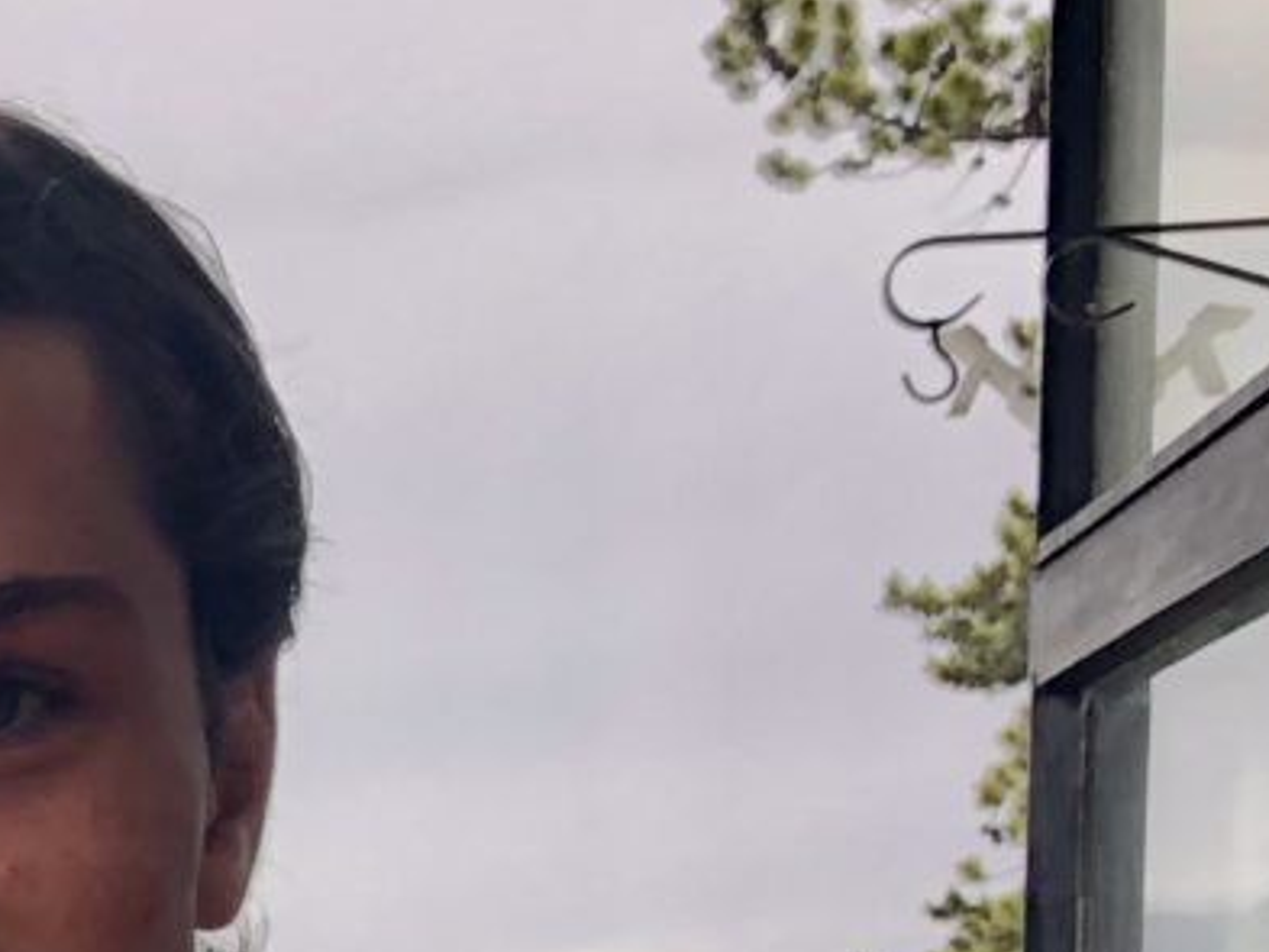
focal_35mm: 146
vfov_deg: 9.5
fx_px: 5354
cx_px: -1686
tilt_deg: -6.3
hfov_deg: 11.4
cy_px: 1852
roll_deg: +1.8
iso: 20
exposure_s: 1/139
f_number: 1.8
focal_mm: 4
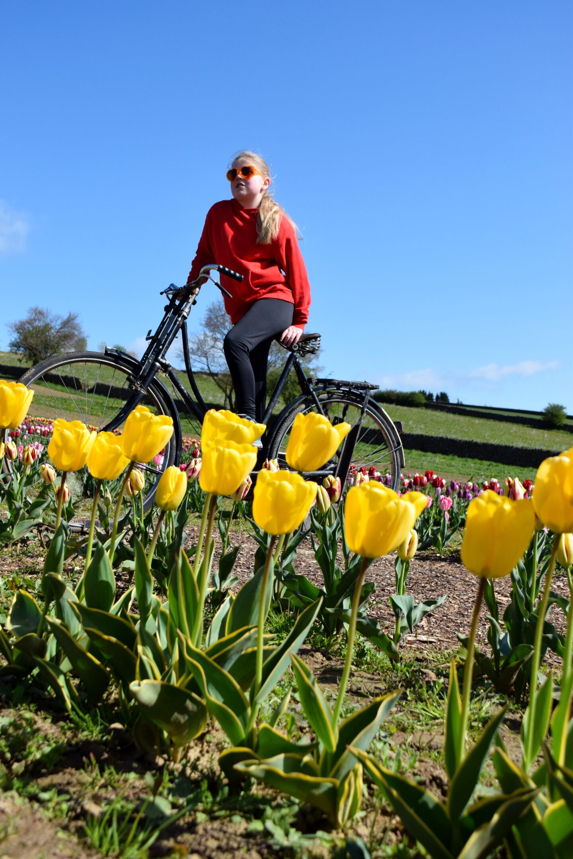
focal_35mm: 42
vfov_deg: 46.4
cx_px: 286
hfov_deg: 31.9
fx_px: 1003
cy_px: 430
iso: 400
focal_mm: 28
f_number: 7.1
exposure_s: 1/1600
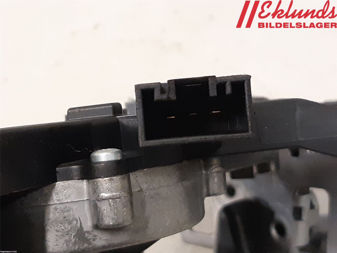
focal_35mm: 26
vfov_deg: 53.1
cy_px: 126
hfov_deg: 67.3
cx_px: 168
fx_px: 253
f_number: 1.7
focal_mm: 3.93
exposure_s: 1/50
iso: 320
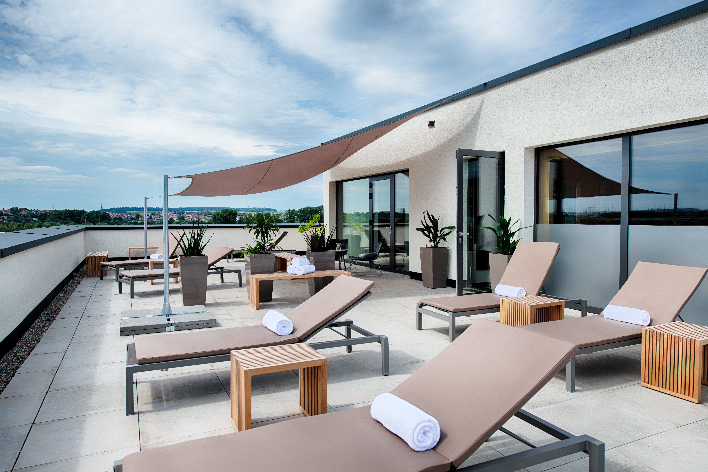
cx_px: 354
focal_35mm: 24
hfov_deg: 73.7
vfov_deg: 53.2
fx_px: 472
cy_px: 236
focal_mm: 24
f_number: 8
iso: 100
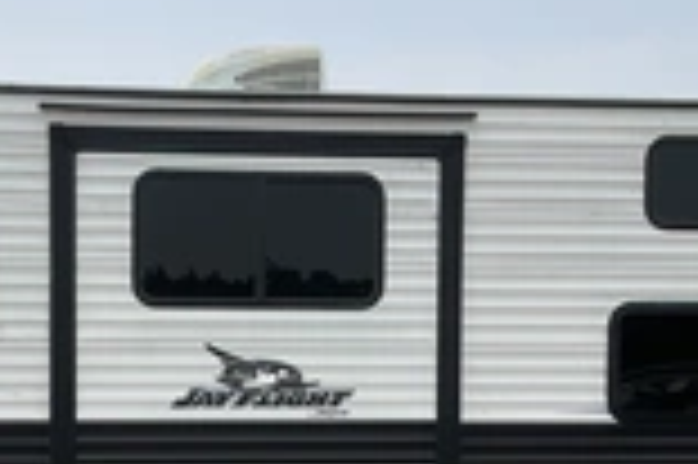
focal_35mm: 78
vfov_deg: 17.1
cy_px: 459
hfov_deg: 25.8
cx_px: 194
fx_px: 1511
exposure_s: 1/1912
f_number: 1.8
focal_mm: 3
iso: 25
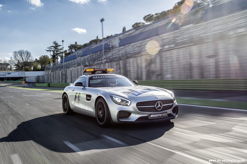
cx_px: 124
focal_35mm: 35
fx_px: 240
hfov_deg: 54.5
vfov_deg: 37.8
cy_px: 82
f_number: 10
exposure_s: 1/30
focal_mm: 35
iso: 100
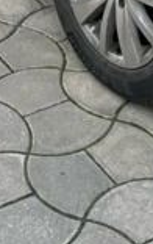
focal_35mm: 141
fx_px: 937
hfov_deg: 9.3
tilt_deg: -17.2
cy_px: -213
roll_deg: -0.9
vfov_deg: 13.2
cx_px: 114
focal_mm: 5.1
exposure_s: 1/1558
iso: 50
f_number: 1.6
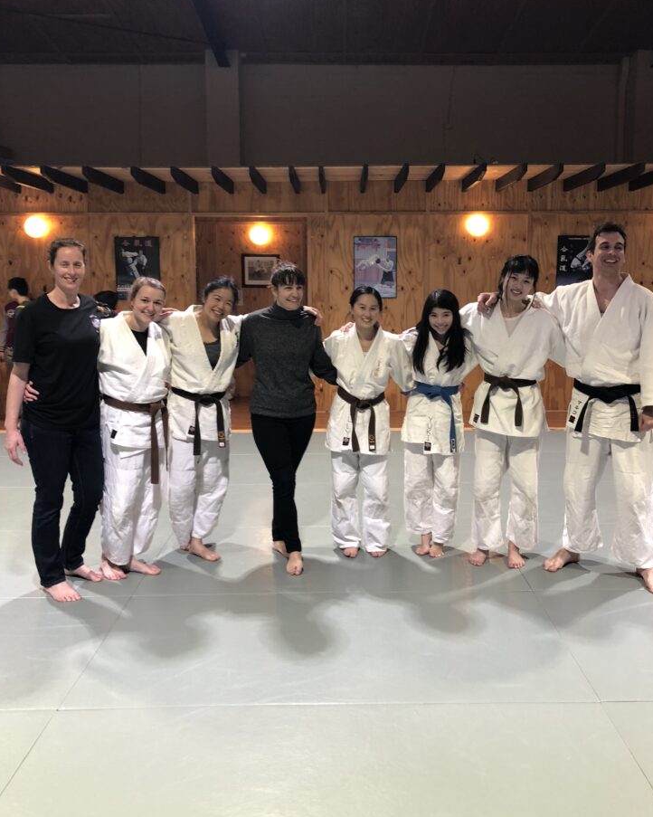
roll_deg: +0.4
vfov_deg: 57.1
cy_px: 370
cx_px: 340
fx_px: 749
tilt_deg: -7.5
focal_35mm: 31
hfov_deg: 47.1
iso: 40
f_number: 1.8
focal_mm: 4
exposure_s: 1/17
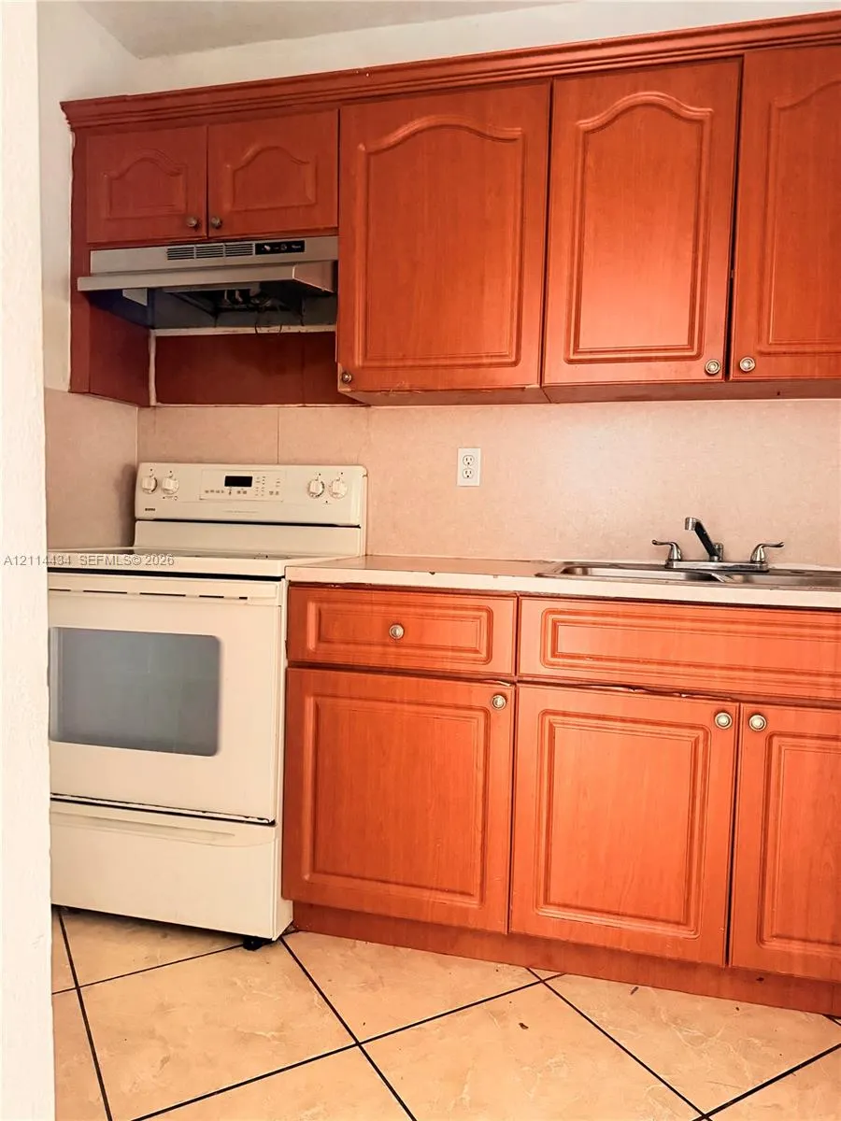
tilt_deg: -4.3
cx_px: 420
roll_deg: -1.2
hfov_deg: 56.8
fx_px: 777
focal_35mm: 24
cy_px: 560
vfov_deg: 71.6
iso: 1000
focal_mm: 6.76
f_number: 1.78
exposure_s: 1/33
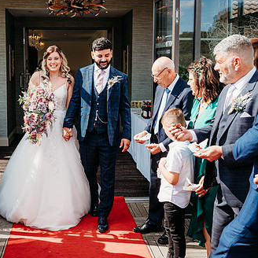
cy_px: 109
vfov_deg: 33.3
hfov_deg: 33.1
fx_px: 430
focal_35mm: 51
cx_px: 83
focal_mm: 34
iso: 280
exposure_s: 1/800
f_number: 5
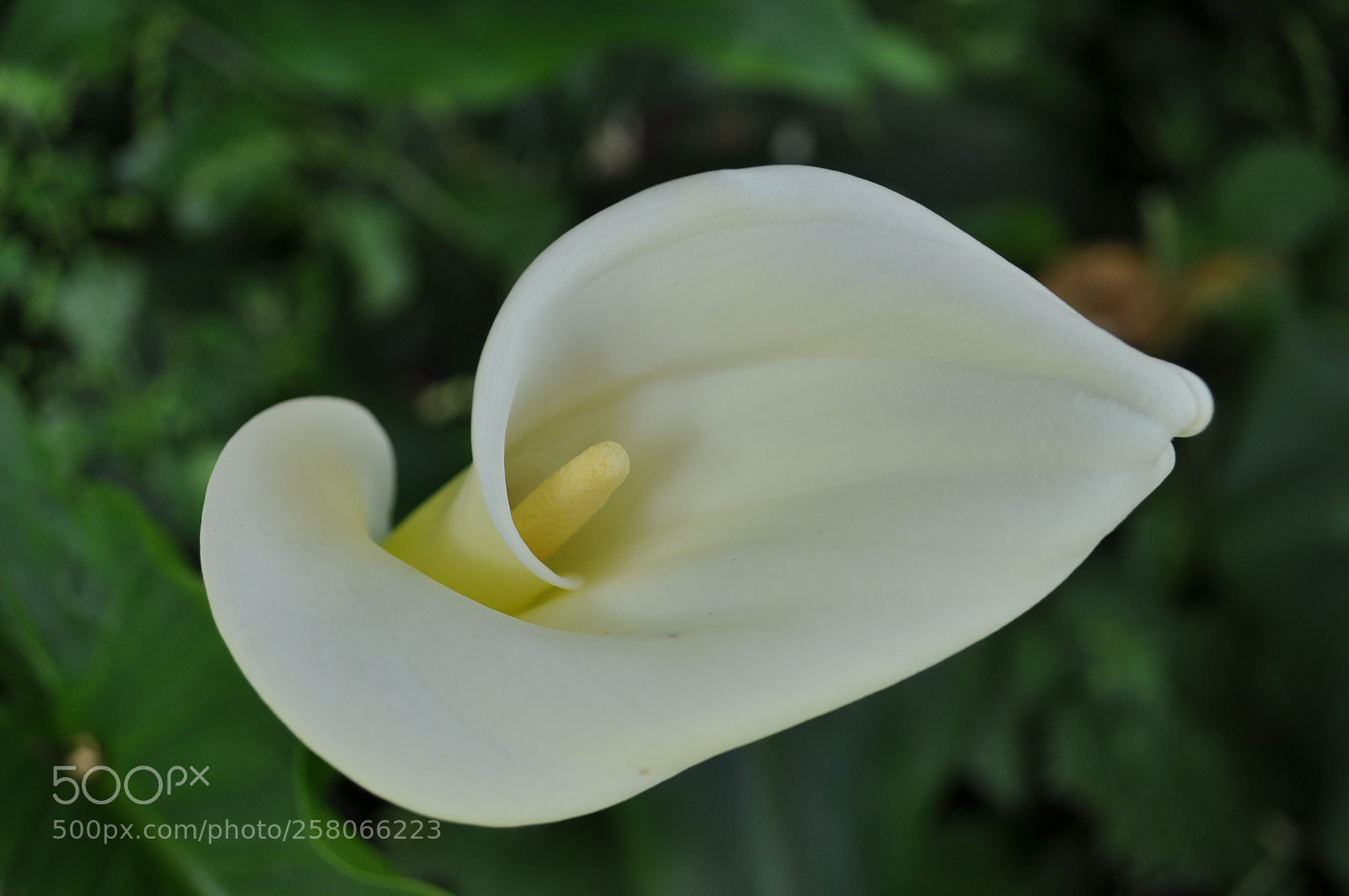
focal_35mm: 48
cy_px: 448
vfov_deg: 28.0
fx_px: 1797
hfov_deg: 41.2
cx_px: 674
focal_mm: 32
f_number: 5.6
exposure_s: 1/125
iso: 200
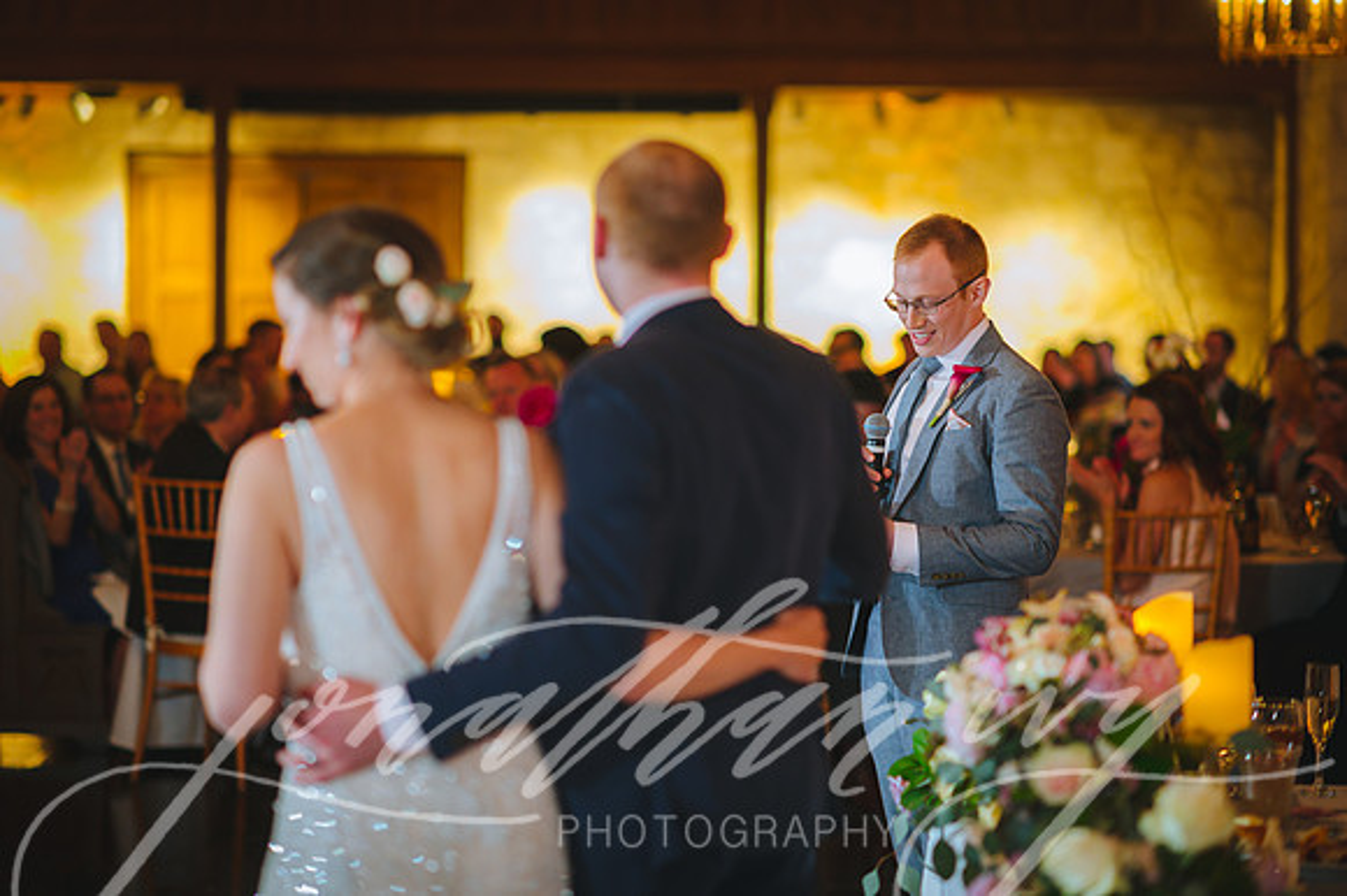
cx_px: 674
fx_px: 3178
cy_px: 448
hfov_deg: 23.9
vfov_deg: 16.1
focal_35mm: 85
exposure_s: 1/125
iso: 1600
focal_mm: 85
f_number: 2
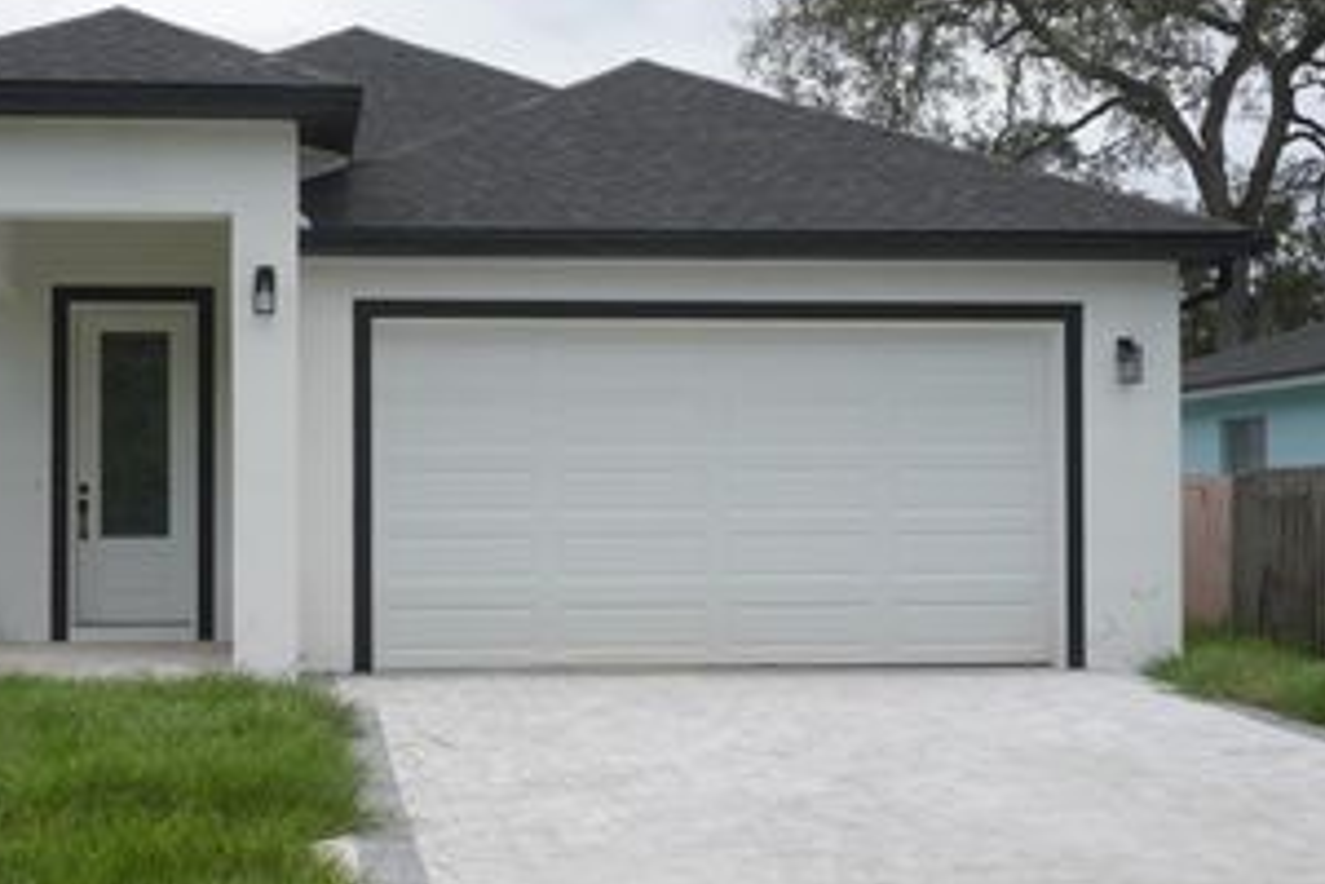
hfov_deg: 28.7
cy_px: 457
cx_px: 468
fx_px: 2576
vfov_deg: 19.5
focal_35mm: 70
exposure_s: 1/200
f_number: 10
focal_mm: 28
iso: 100
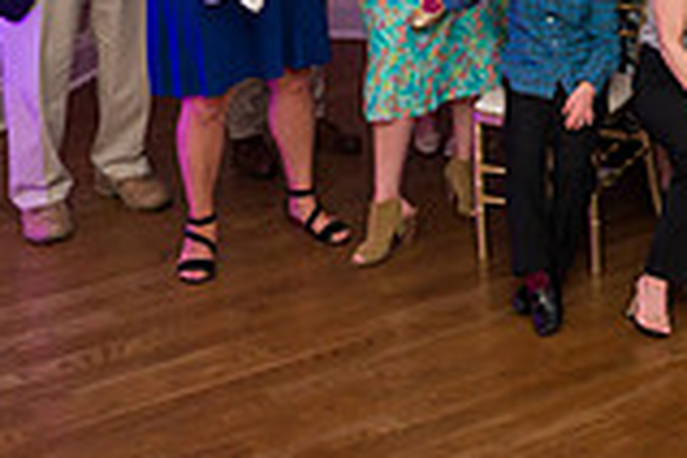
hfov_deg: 18.6
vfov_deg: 13.6
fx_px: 1813
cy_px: -212
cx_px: 1067
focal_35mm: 95
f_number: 5
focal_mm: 26
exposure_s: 1/200
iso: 1250
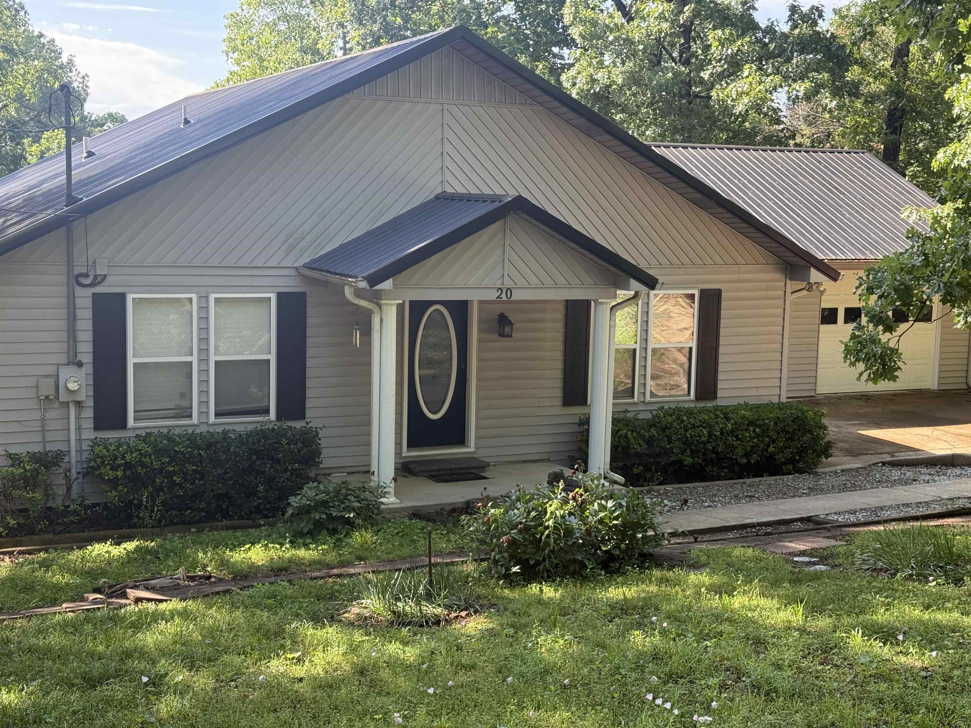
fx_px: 1346
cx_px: 486
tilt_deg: -6.3
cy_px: 364
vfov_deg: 30.3
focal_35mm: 48
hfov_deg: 39.7
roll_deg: -1.2
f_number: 1.78
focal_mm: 6.76
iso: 100
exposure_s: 1/469
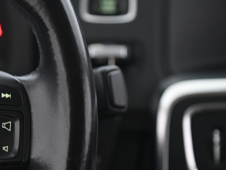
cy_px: 129
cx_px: 23
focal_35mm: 173
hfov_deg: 11.4
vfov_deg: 8.6
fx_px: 1129
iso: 2000
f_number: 4
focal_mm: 82
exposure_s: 1/15
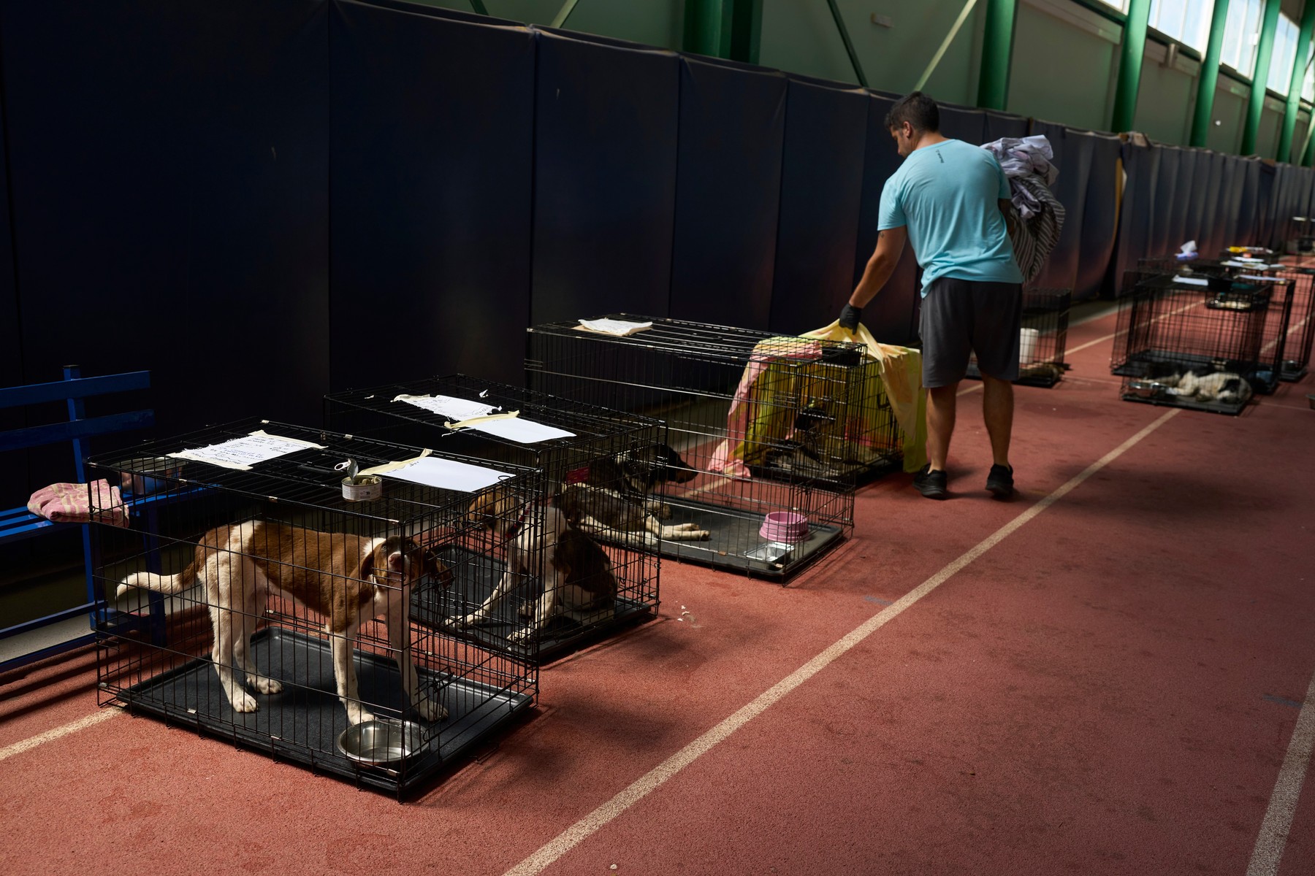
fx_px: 1278
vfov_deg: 37.9
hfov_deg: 54.4
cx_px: 658
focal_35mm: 35
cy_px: 438
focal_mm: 35
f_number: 4
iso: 400
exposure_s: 1/500
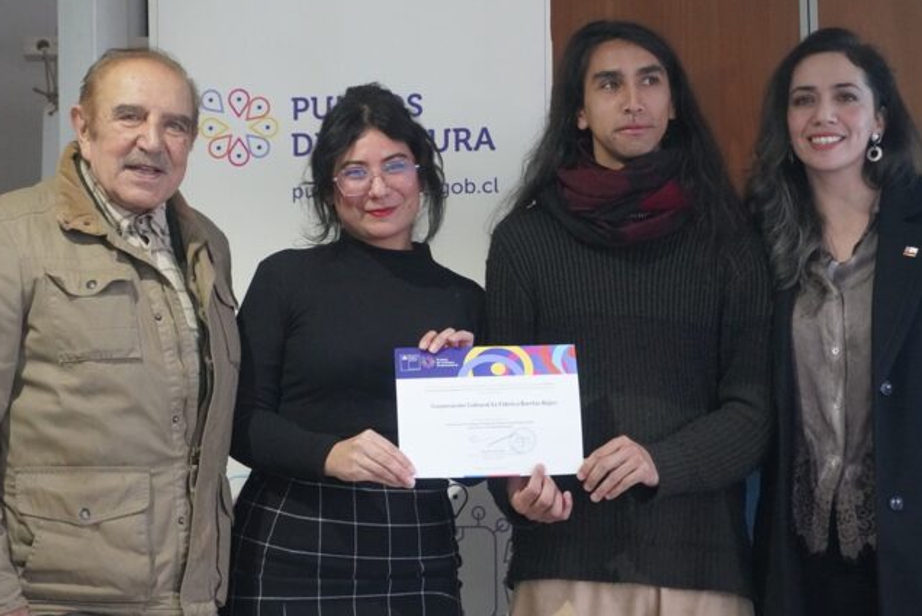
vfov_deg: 16.1
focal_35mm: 85
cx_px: 462
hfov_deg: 23.9
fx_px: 2178
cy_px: 339
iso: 6400
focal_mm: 50
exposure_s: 1/80
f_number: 5.6
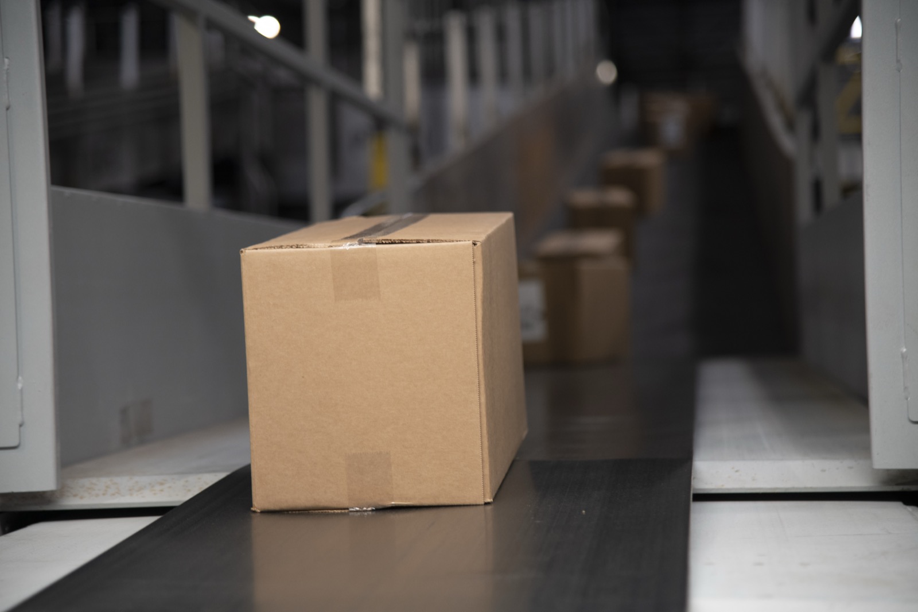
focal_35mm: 105
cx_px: 459
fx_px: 2677
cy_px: 306
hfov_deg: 19.5
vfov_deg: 13.0
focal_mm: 105
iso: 800
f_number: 4
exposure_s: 1/100
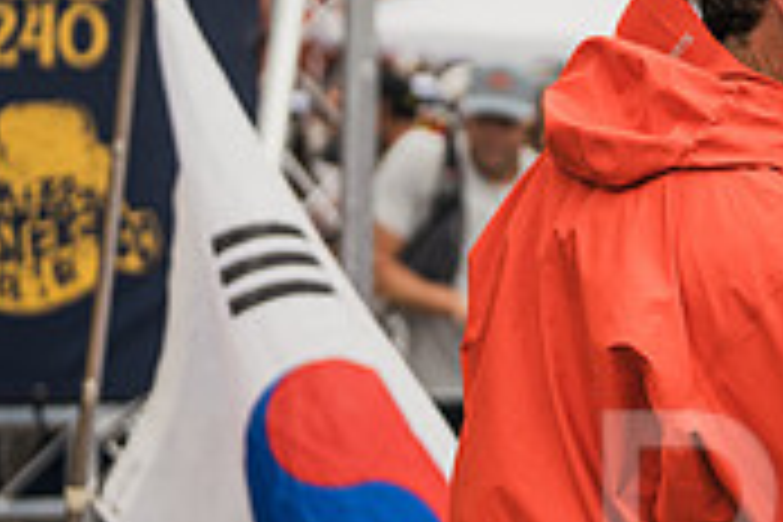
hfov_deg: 11.7
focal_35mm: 167
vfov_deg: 8.2
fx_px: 3632
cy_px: 25
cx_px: 1246
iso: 400
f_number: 2
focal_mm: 50
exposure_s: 1/4000
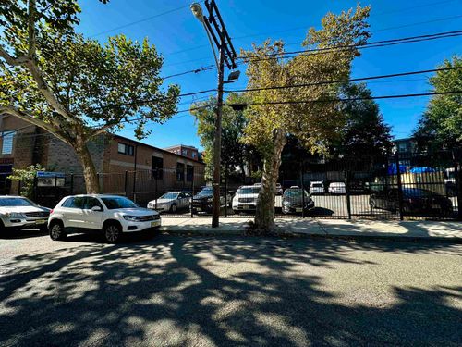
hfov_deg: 102.1
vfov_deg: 85.7
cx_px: 231
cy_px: 174
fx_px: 187
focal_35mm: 14
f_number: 2.2
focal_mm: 2.22
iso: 40
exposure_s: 1/513
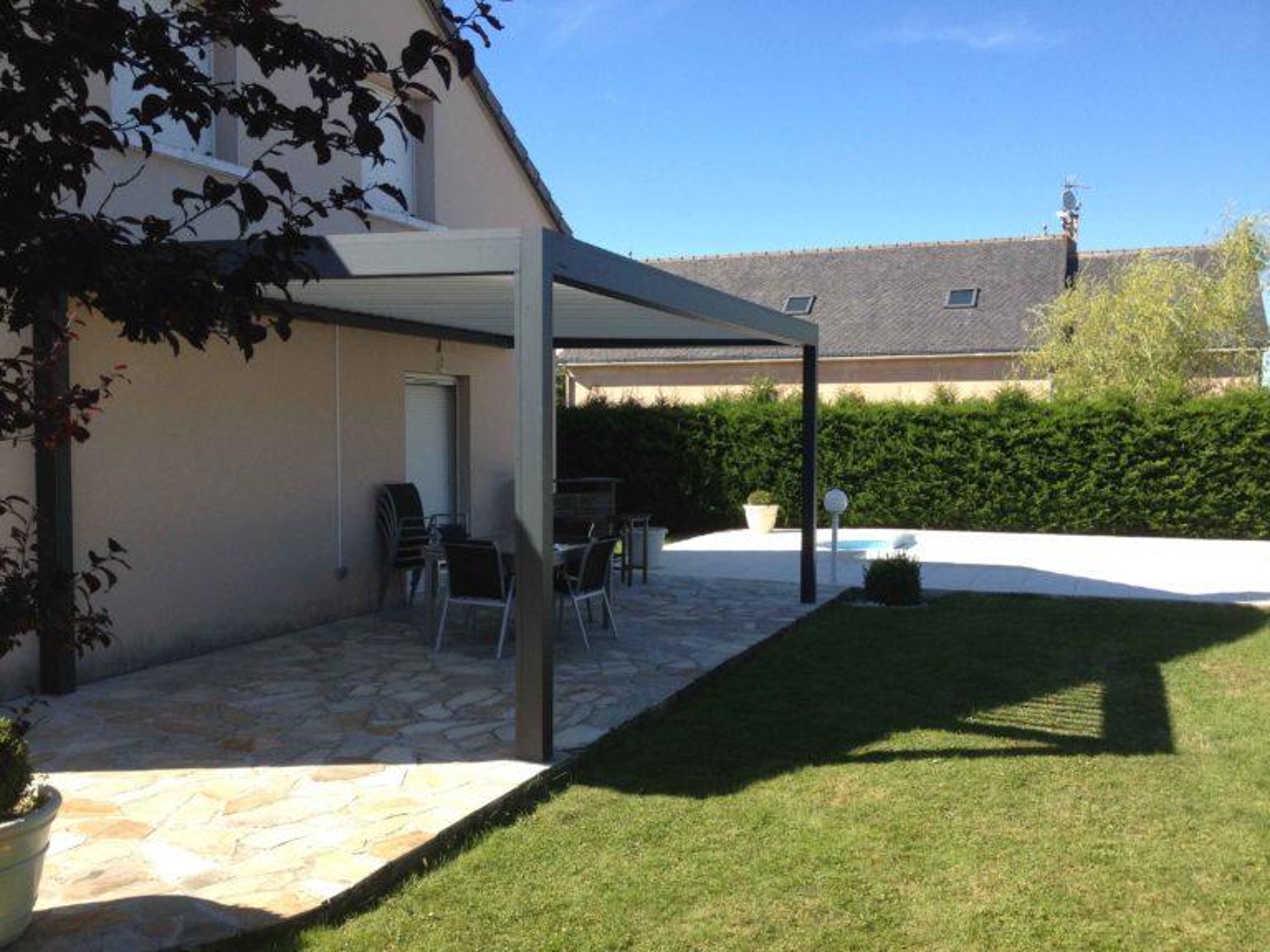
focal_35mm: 35
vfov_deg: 40.7
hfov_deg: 52.6
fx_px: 1284
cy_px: 476
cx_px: 635
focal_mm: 4.28
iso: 64
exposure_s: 1/824
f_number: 2.4
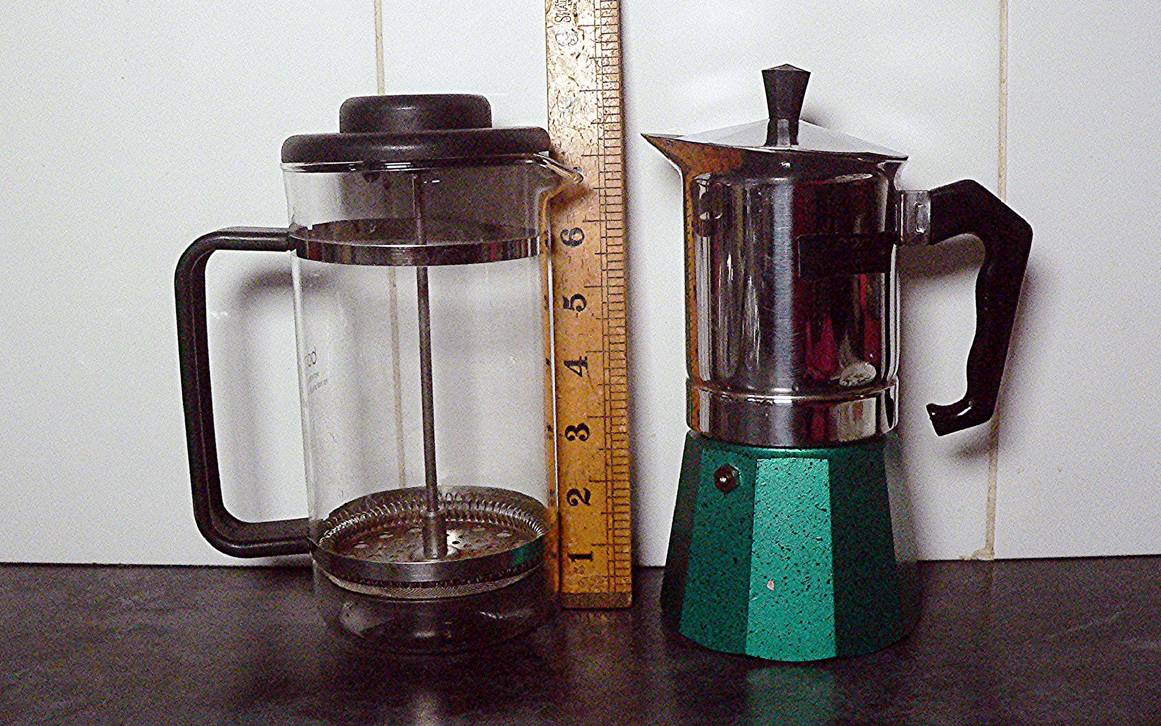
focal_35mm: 39
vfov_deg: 32.8
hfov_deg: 50.4
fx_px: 1234
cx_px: 583
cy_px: 333
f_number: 2.8
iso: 400
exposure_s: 1/100
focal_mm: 6
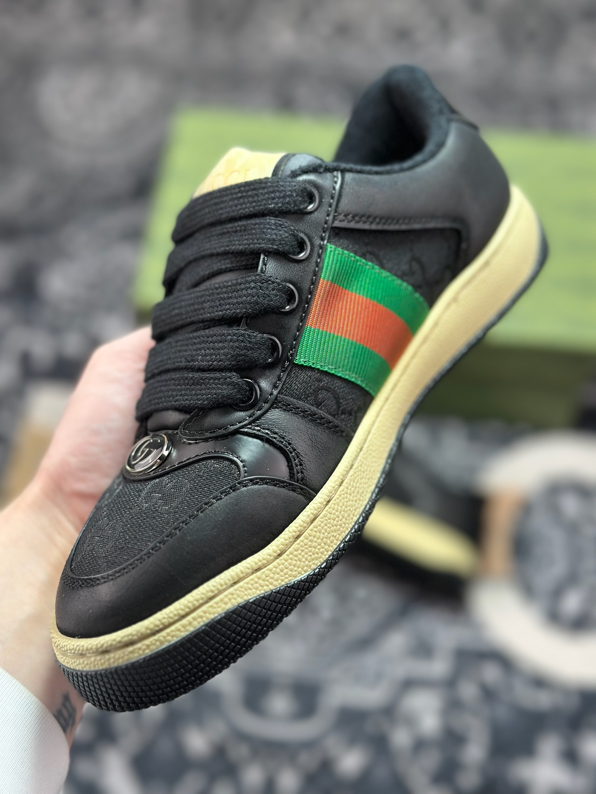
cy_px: 397
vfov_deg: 39.7
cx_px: 298
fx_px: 1102
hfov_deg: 30.3
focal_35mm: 48
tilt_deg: -56.5
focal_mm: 6.86
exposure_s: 1/326
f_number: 1.78
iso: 80
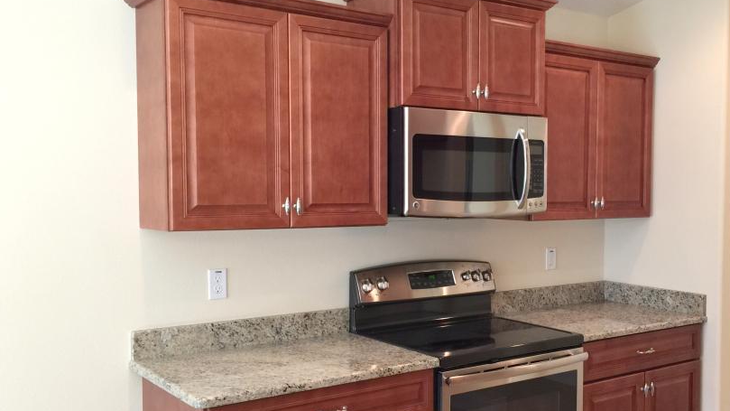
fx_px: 774
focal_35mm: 40
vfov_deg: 29.7
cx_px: 455
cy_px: 232
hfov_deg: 50.0
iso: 32
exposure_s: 1/15
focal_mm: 4.15
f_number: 2.2
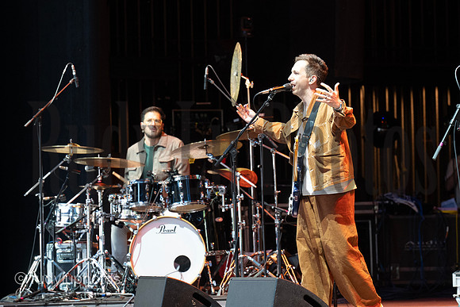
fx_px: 3067
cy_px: 154
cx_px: 230
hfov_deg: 8.6
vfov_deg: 5.7
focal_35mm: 240
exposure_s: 1/160
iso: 2500
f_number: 5.6
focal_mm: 160
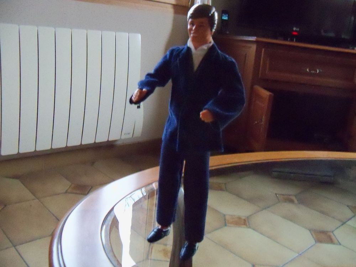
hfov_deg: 52.6
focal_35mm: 35
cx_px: 178
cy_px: 134
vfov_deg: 40.7
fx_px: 360
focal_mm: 6.2
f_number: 3.5
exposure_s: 1/40
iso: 1600
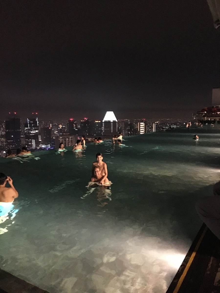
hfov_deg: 48.2
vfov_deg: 61.7
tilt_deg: -6.1
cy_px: 146
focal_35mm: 29
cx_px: 110
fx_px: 246
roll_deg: +0.2
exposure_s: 1/17
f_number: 2.2
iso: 1000
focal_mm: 4.15
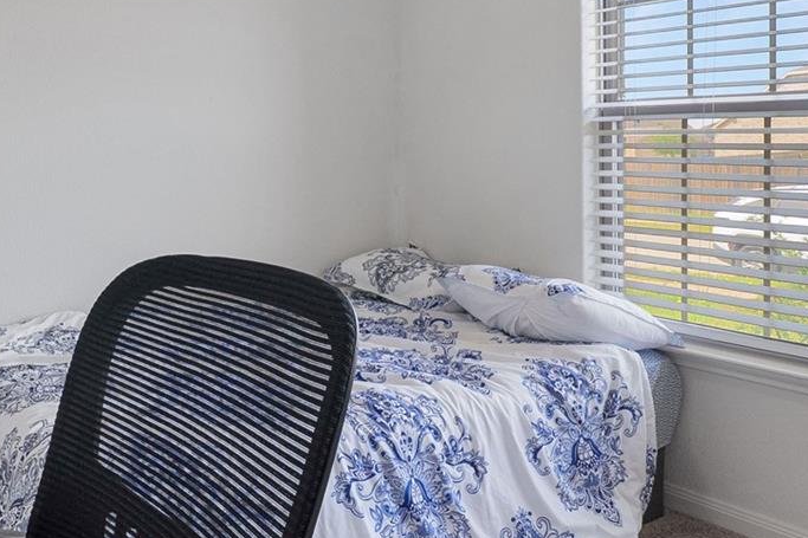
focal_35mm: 36
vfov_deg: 36.4
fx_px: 808
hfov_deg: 52.2
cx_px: 273
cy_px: 167
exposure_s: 1/8
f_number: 9
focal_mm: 12
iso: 500
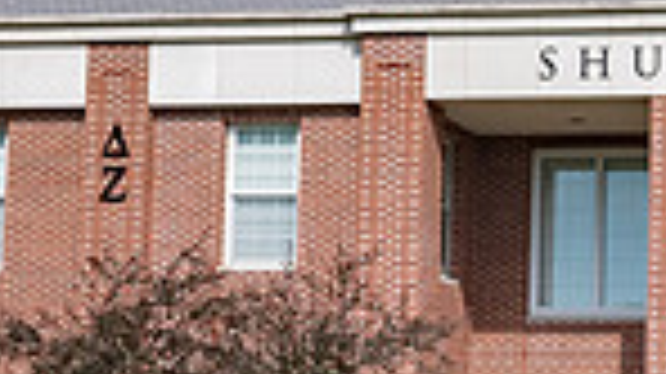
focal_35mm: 168
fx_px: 2965
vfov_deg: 7.2
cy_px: 256
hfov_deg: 12.5
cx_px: 833
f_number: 13
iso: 500
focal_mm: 40
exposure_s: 1/400
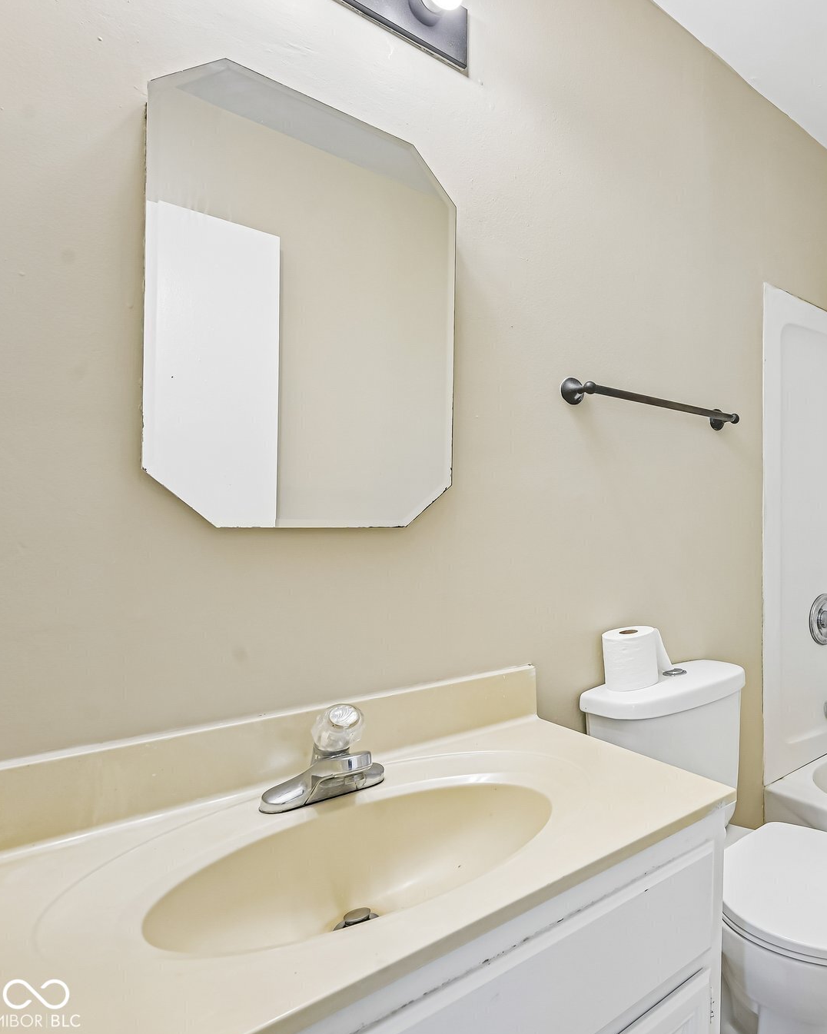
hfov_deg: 57.7
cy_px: 523
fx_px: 612
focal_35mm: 20
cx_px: 755
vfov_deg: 80.4
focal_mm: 14
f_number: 8
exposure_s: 1/15
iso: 220
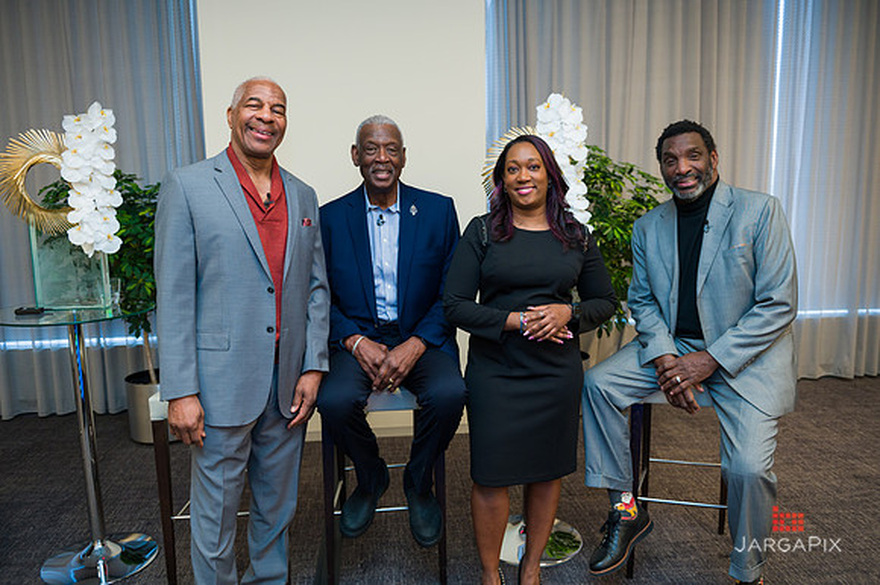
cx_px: 440
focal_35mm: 29
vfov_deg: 44.9
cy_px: 292
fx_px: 708
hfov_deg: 63.7
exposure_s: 1/200
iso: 640
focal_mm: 29
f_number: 4
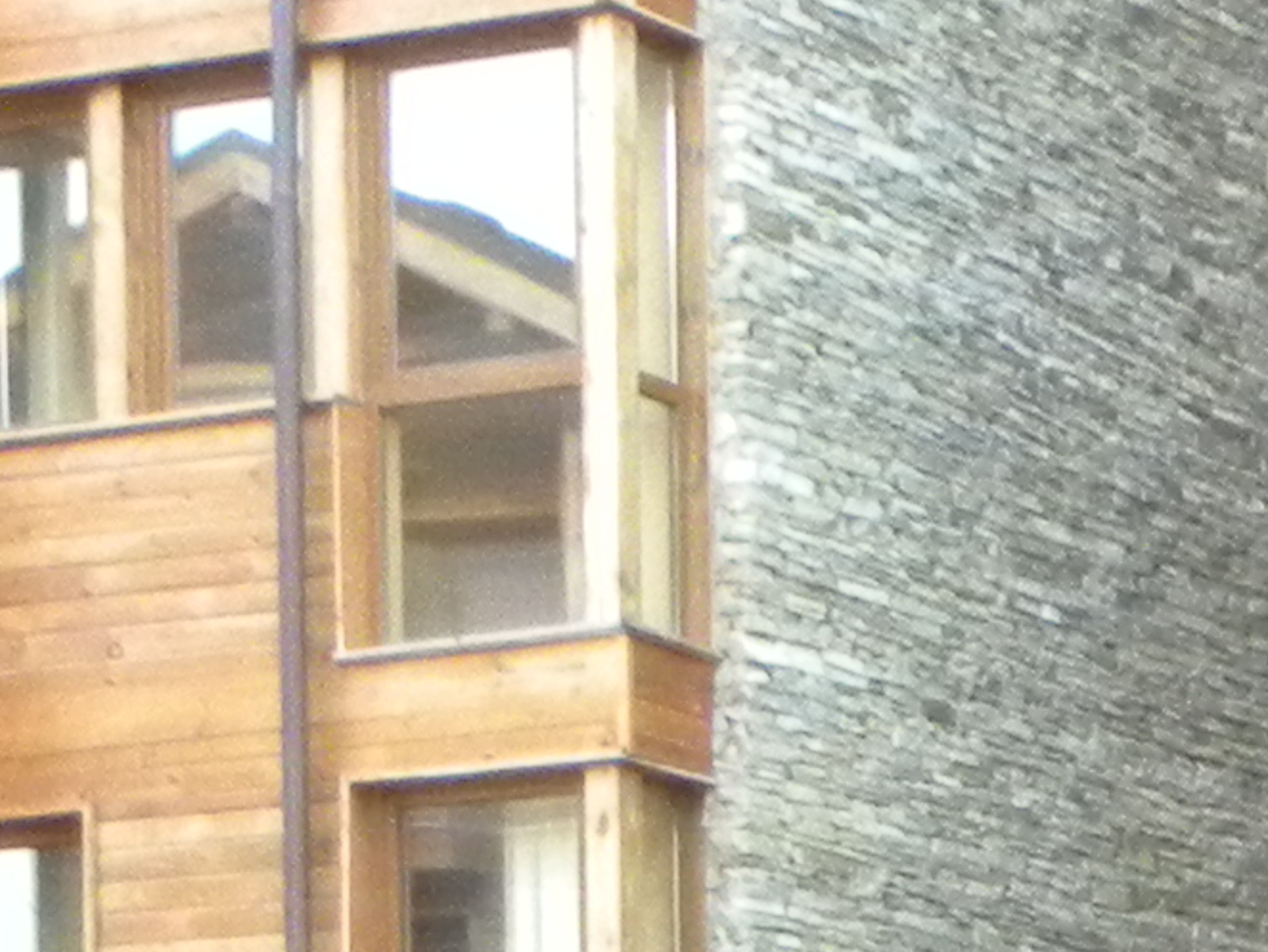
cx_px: 2456
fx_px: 5753
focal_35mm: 157
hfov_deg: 11.5
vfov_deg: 8.3
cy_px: 2617
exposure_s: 1/240
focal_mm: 4.6
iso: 400
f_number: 2.8
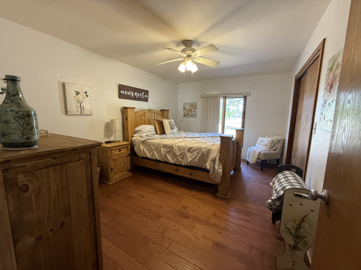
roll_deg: -1.7
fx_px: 146
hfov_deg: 102.1
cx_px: 180
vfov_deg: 85.7
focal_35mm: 14
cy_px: 135
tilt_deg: -8.1
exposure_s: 1/60
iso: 320
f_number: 2.2
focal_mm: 2.22
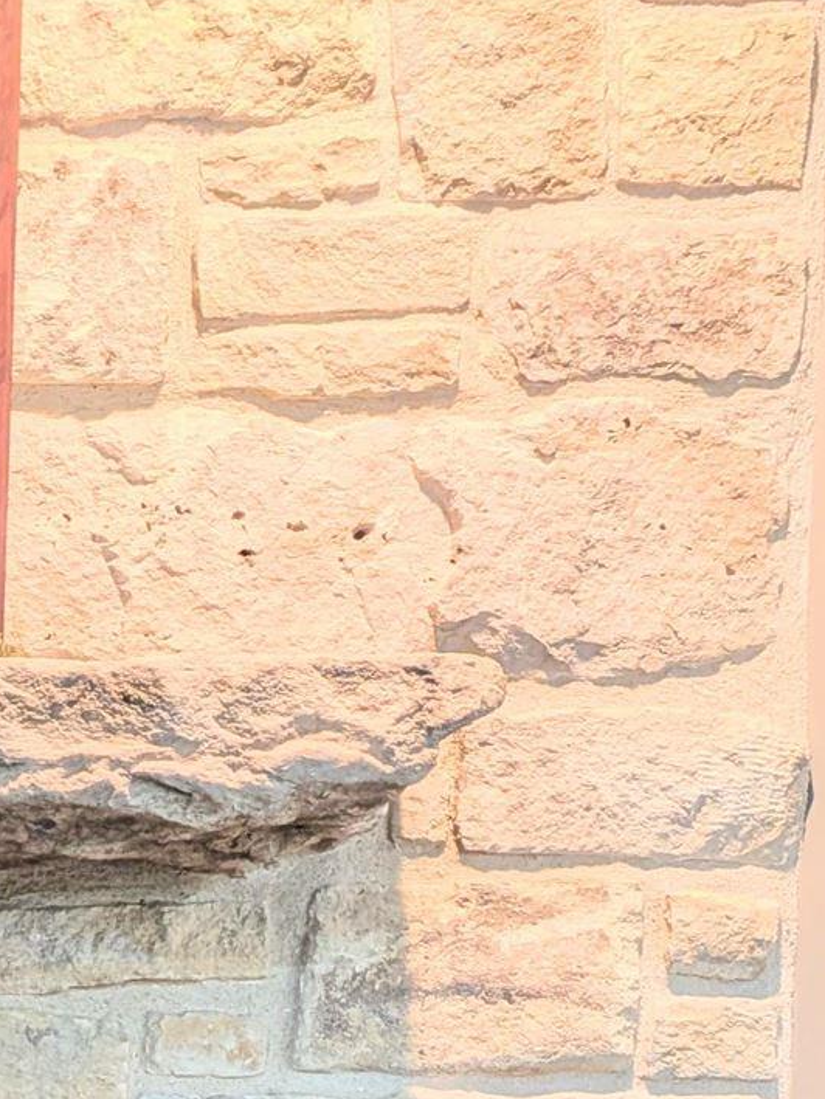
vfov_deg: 22.8
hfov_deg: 16.7
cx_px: -501
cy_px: 1350
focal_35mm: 78
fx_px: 2478
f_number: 1.7
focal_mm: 4.53
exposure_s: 1/24
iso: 182
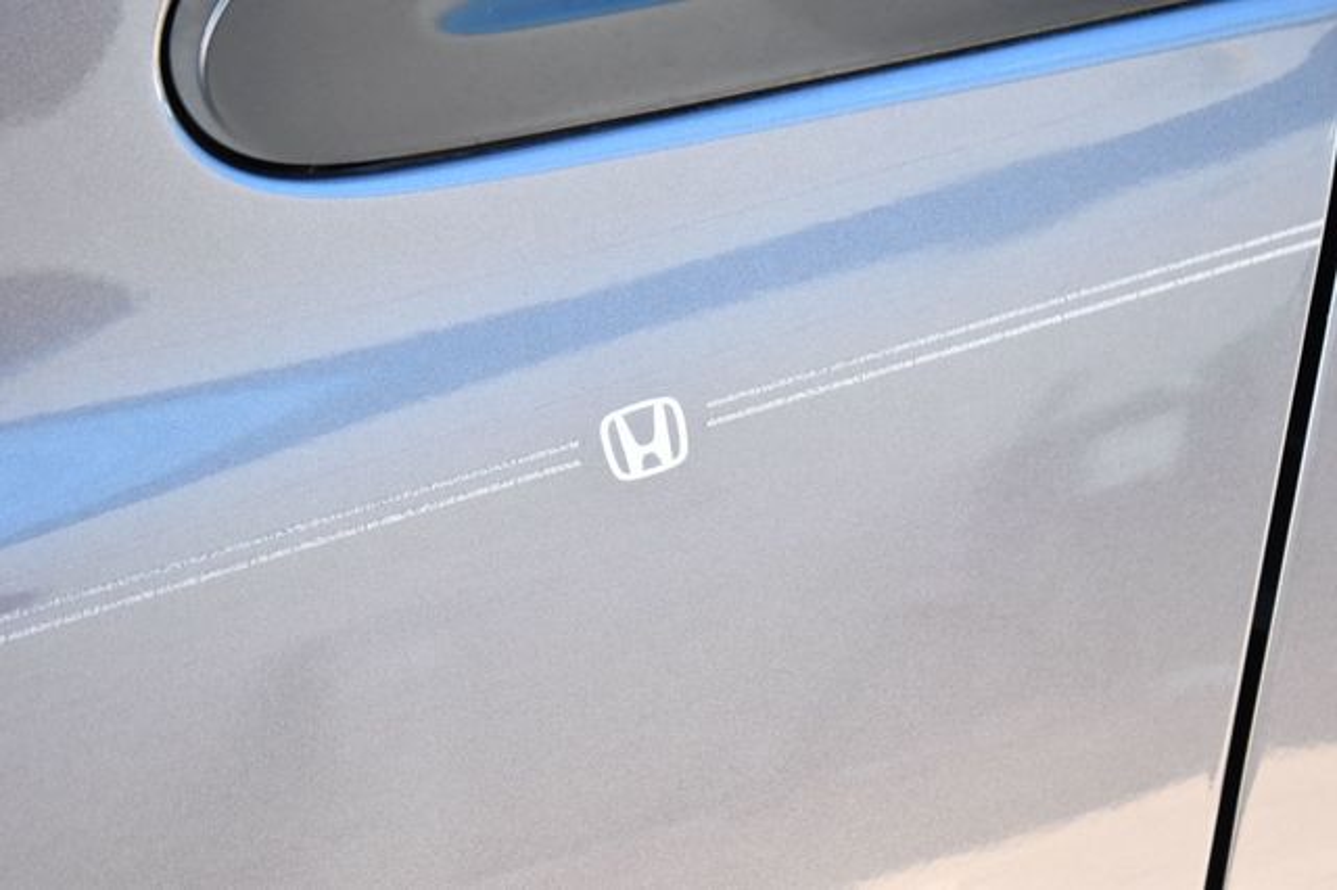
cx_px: 668
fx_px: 3062
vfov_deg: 16.5
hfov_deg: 24.6
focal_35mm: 82
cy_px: 445
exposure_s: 1/125
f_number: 5.6
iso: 1250
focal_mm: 55
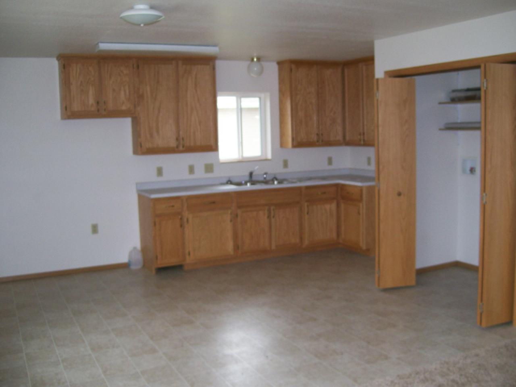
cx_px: 258
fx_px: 537
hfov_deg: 51.4
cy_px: 194
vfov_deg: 39.7
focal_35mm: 36
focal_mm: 6
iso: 80
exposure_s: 1/64
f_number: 2.7
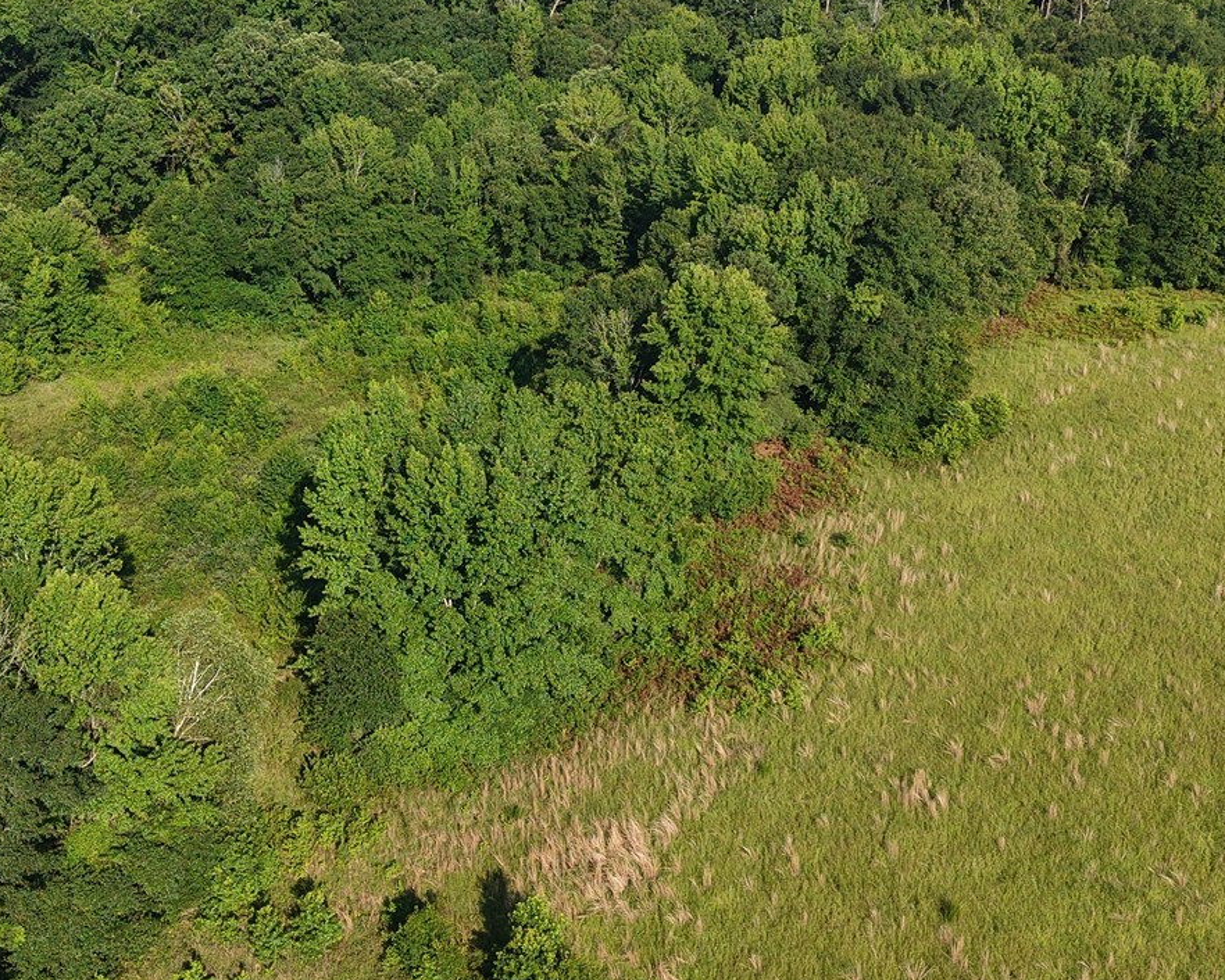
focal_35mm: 51
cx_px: 497
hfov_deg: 36.5
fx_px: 1849
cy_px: 440
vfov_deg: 29.7
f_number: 1.8
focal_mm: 8.67
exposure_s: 1/2500
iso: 130
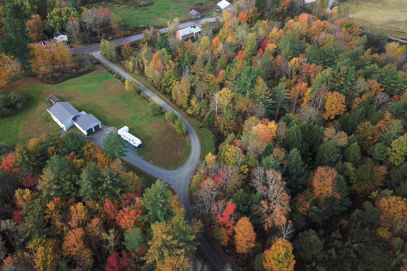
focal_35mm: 28
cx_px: 206
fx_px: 317
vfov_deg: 46.2
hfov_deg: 65.5
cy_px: 114
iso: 100
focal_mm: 4.73
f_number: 2.2
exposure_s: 1/310
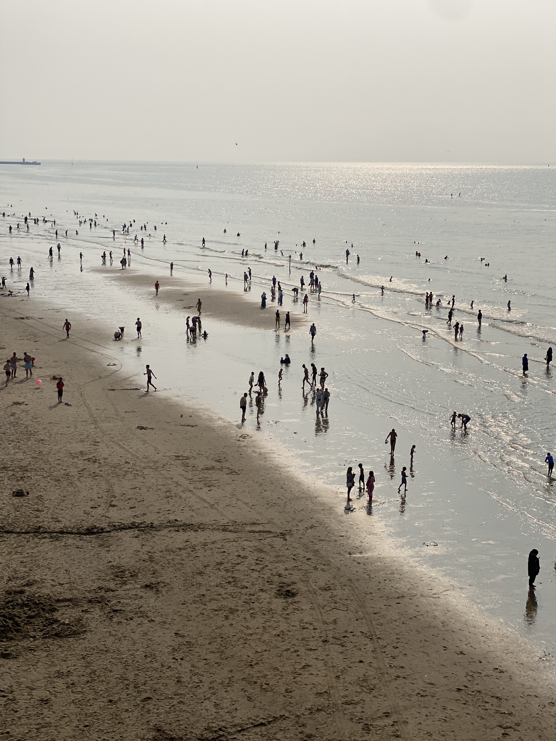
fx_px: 1135
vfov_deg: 36.2
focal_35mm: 53
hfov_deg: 27.5
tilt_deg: -9.9
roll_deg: -1.3
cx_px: 280
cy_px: 374
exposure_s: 1/7937
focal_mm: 6
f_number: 2
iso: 25
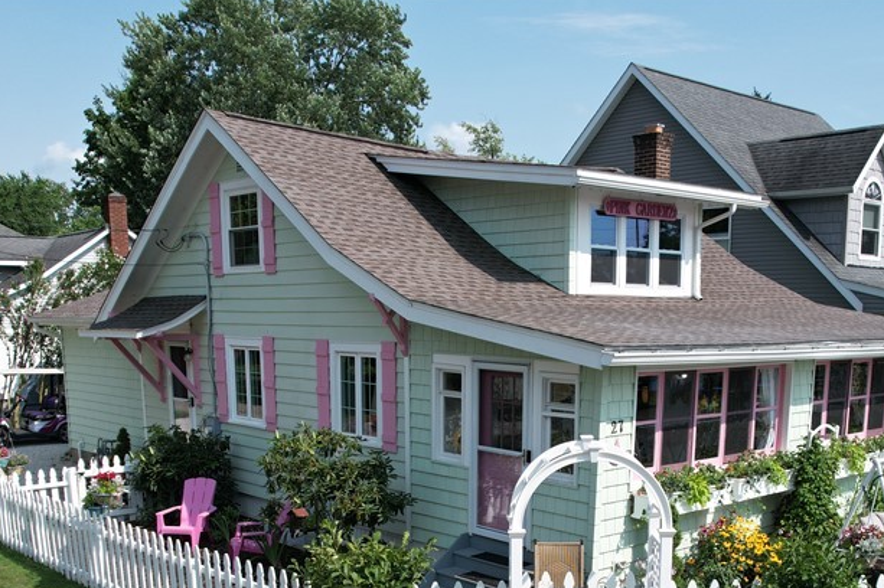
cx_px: 516
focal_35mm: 39
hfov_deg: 49.4
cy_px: 516
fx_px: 957
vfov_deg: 32.7
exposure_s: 1/1600
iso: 100
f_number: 2.8
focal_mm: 8.38
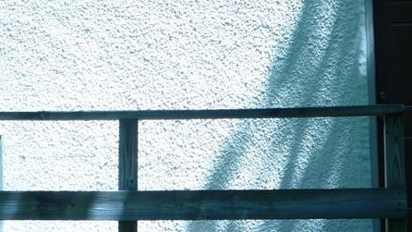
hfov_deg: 28.1
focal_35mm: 75
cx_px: 255
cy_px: 62
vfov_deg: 16.0
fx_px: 819
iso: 100
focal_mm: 5.2
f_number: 4
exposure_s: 1/160
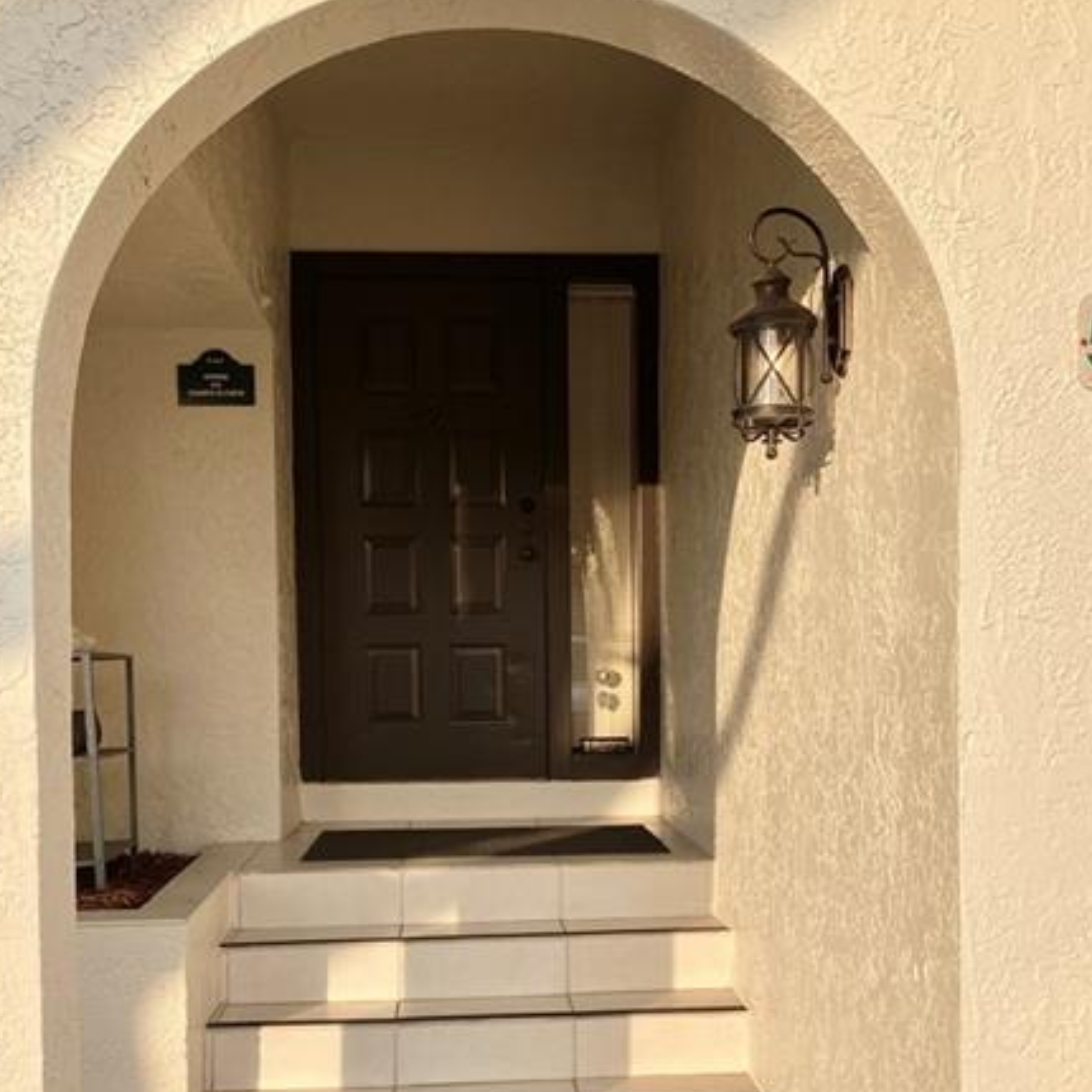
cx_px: 571
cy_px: 714
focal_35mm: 41
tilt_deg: +0.6
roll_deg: -0.2
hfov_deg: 40.9
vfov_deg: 40.5
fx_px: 1463
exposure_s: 1/905
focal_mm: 4.25
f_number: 1.8
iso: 32
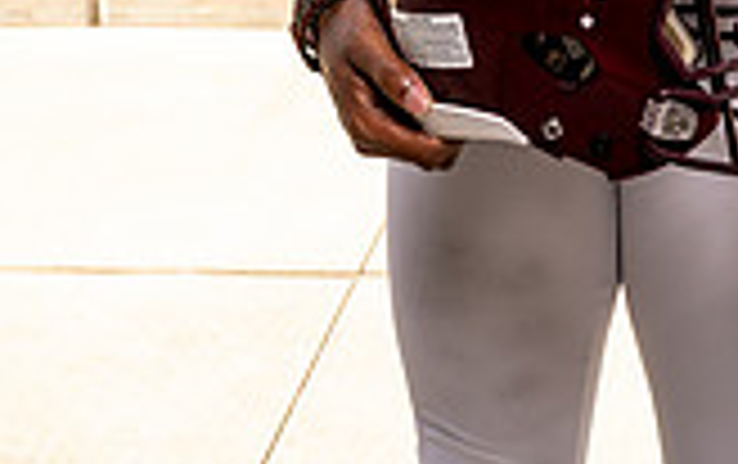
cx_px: 526
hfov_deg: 19.0
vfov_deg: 10.9
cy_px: -505
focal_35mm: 109
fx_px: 2195
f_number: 9
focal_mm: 39
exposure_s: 1/125
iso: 100
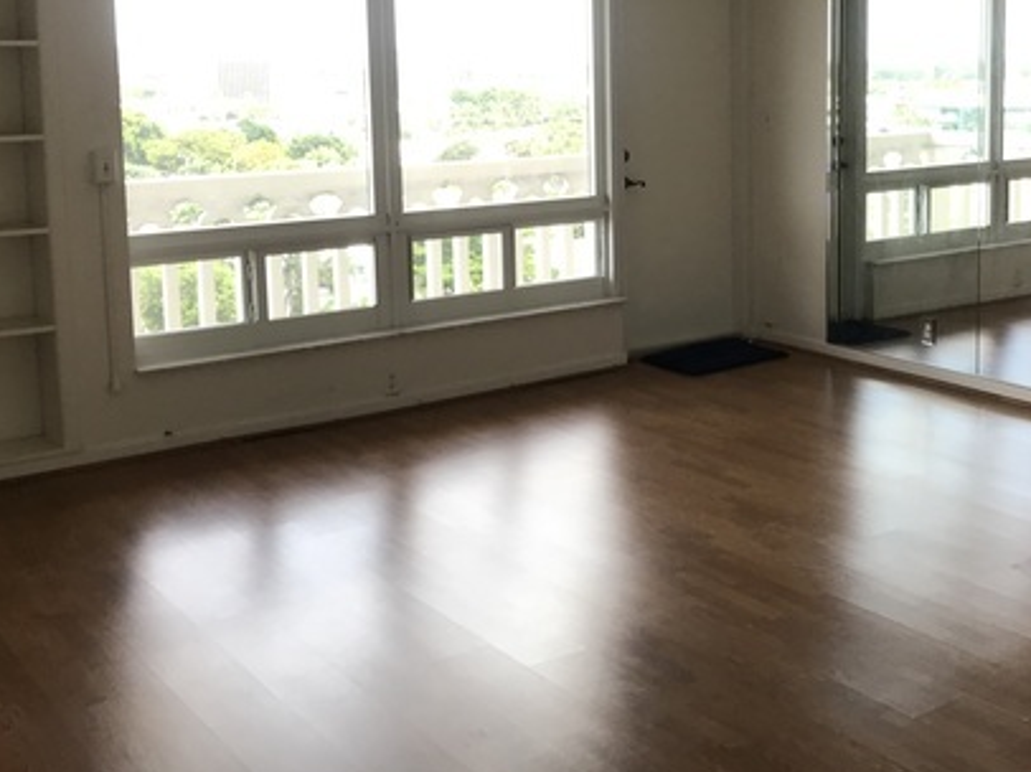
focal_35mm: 46
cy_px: 221
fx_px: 1369
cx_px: 623
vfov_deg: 31.1
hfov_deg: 41.1
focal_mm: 3.99
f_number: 1.8
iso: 40
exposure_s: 1/120
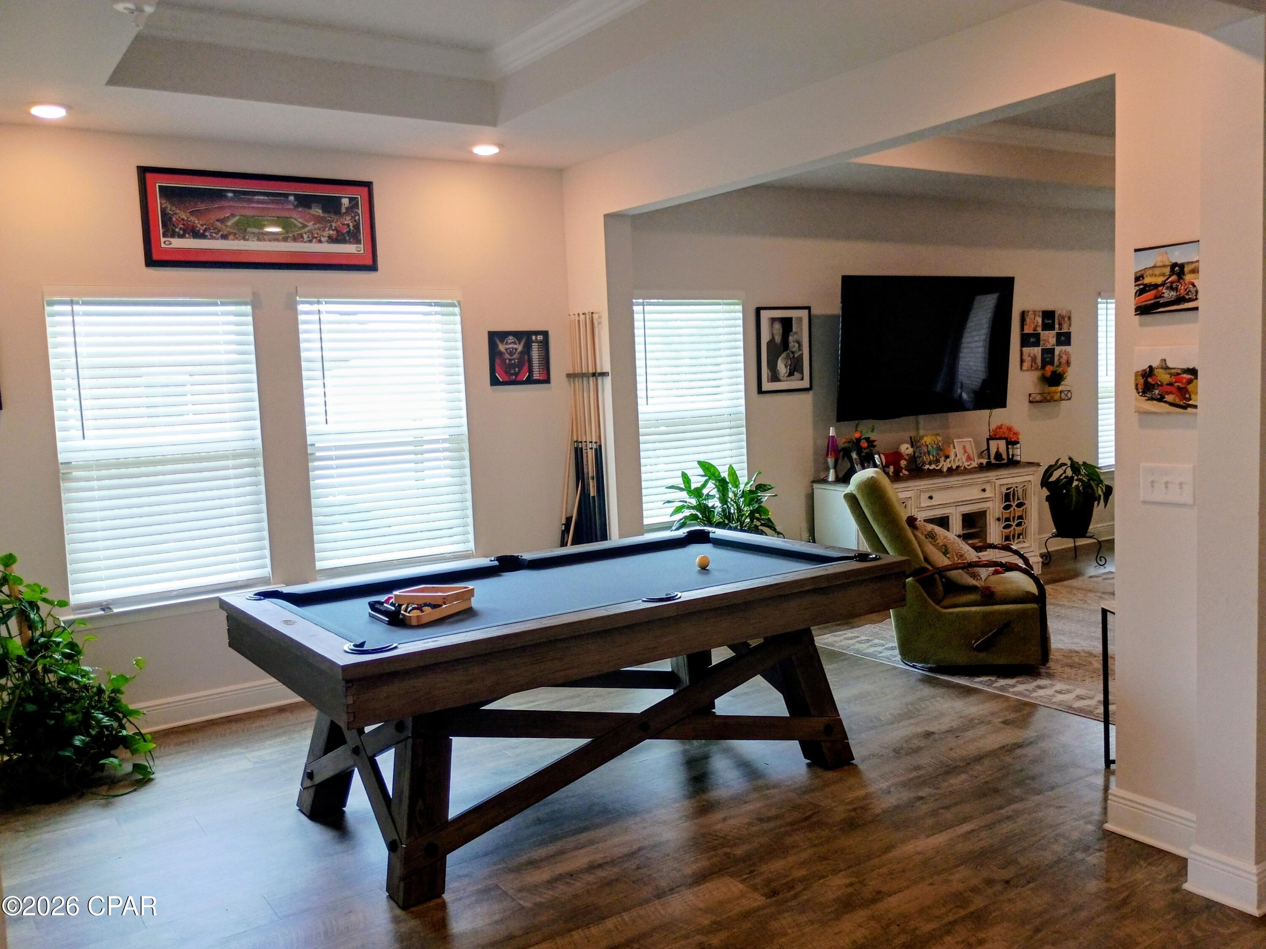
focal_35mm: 29
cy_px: 474
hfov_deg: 61.7
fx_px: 1060
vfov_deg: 48.2
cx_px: 633
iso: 100
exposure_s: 1/60
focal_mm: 4.27
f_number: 1.8
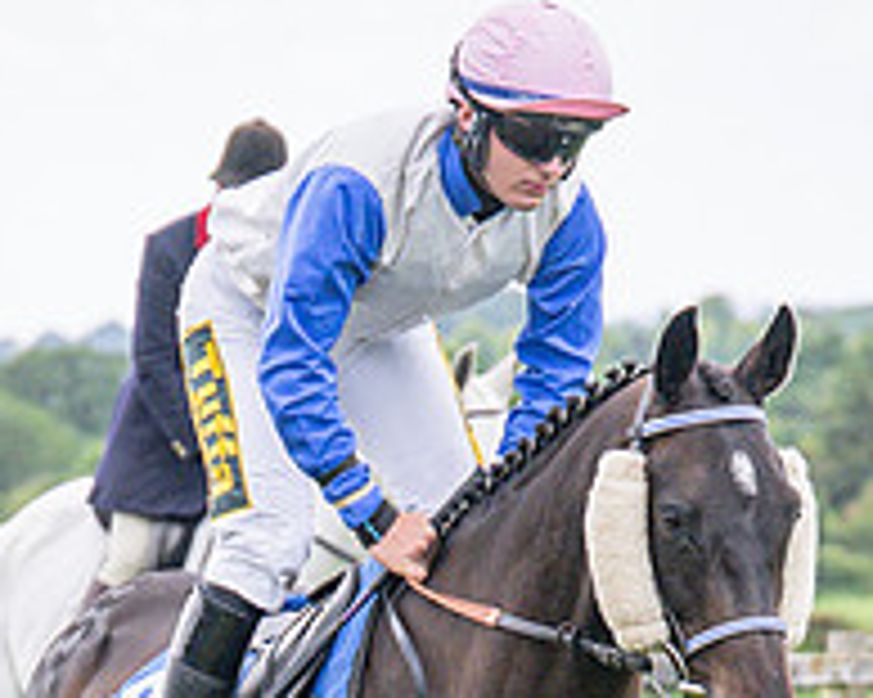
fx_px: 13248
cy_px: 776
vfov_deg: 3.0
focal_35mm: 513
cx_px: 146
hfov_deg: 3.8
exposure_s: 1/1600
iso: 400
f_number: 4
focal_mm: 85
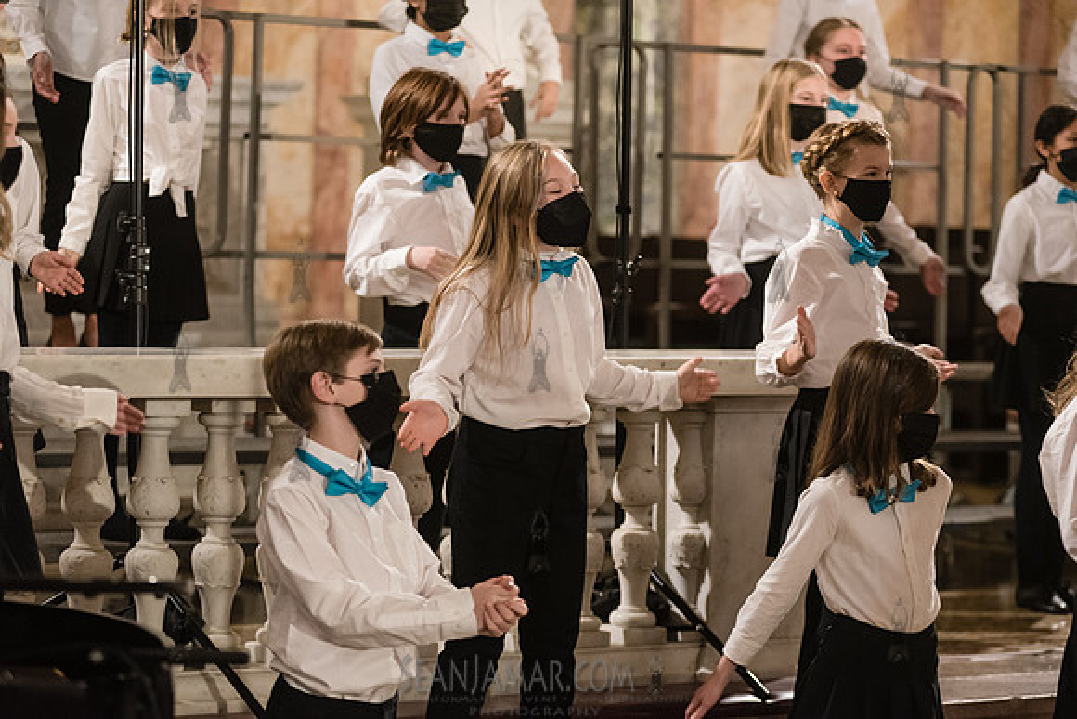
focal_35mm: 112
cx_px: 538
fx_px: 3351
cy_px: 360
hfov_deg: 18.3
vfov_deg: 12.2
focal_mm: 112
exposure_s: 1/200
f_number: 4
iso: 4000
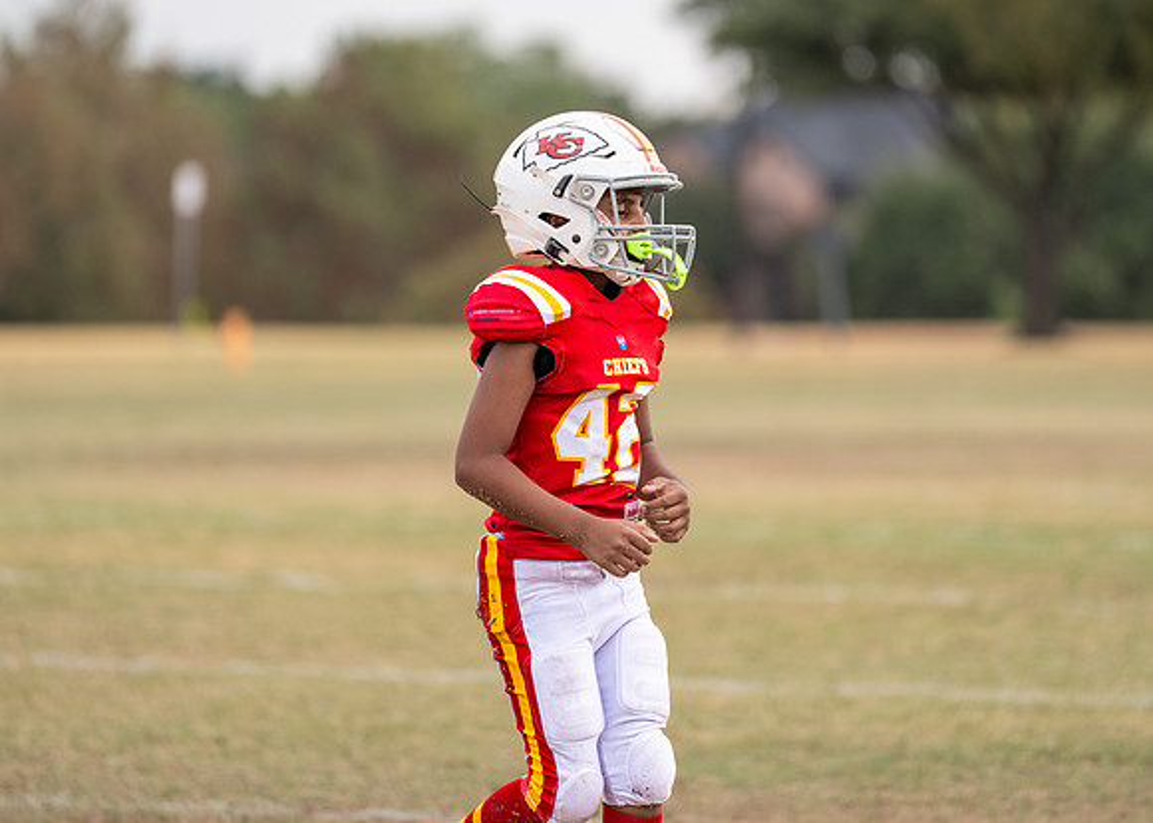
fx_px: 8789
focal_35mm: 268
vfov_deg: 5.4
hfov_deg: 7.5
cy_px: 300
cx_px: 594
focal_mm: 200
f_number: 2.8
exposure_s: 1/1600
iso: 160
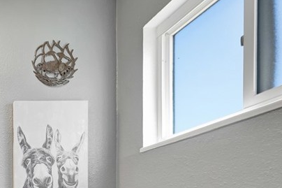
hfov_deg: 38.1
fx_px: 298
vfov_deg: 30.8
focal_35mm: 38
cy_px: 213
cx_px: -55
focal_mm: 10
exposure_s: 1/15
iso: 100
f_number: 5.6
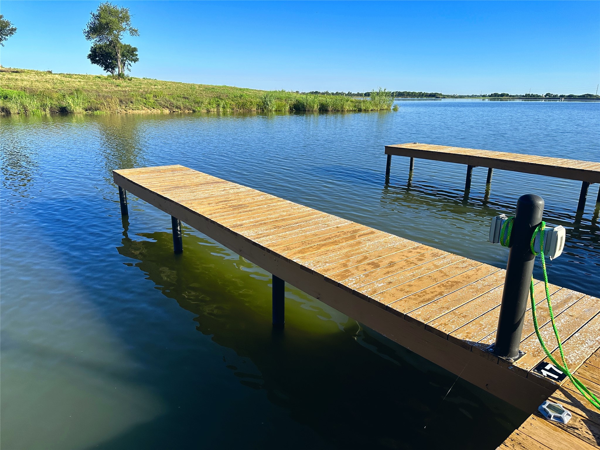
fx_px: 416
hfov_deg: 71.6
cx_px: 300
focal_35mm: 24
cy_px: 225
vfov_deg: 56.8
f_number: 1.78
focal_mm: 6.86
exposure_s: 1/2660
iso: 80
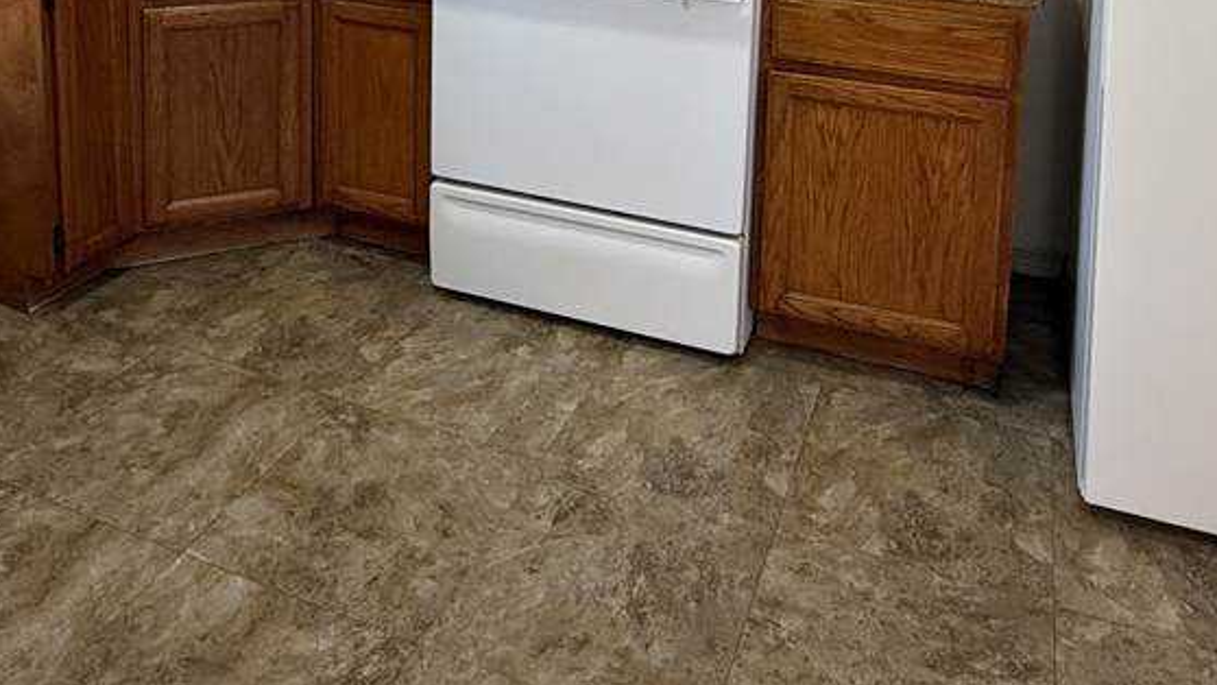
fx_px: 1130
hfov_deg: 56.6
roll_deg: -1.1
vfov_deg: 28.9
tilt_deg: -7.8
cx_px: 611
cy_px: -151
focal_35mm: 35
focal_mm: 2.22
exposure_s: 1/60
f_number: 2.2
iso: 250
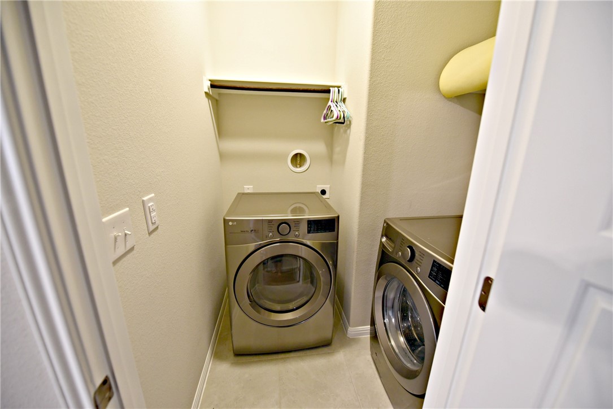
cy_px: 204
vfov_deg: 81.2
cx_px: 306
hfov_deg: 104.2
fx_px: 238
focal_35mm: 14
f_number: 2.8
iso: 1100
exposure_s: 1/60
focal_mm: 14
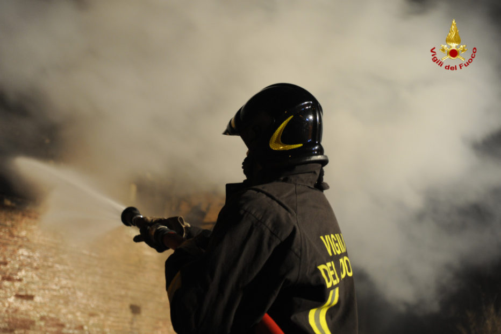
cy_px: 167
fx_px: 487
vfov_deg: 37.8
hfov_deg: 54.5
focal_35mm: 35
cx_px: 250
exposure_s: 1/13
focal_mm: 35
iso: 1600
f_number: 2.8
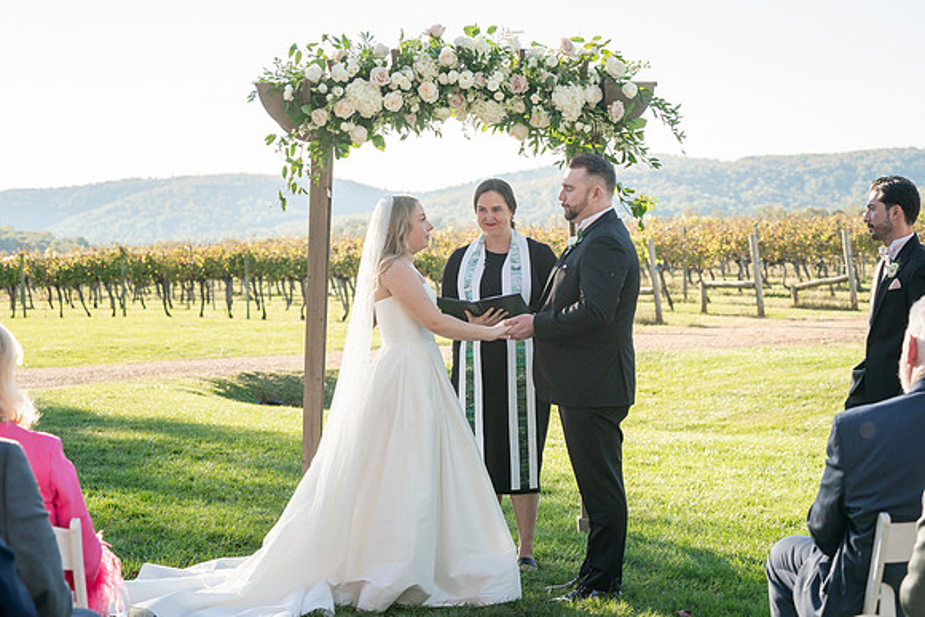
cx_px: 480
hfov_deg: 27.7
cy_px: 299
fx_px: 1874
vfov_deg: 18.7
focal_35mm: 73
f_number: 5.6
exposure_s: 1/500
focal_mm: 70
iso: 500
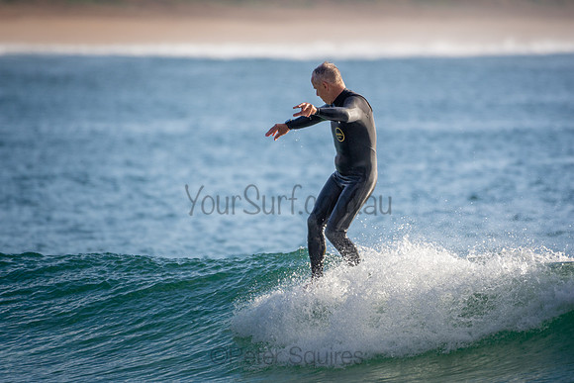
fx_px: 11961
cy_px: 192
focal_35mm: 750
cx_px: 287
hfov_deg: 2.7
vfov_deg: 1.8
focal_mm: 500
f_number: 5.6
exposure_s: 1/1250
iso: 250
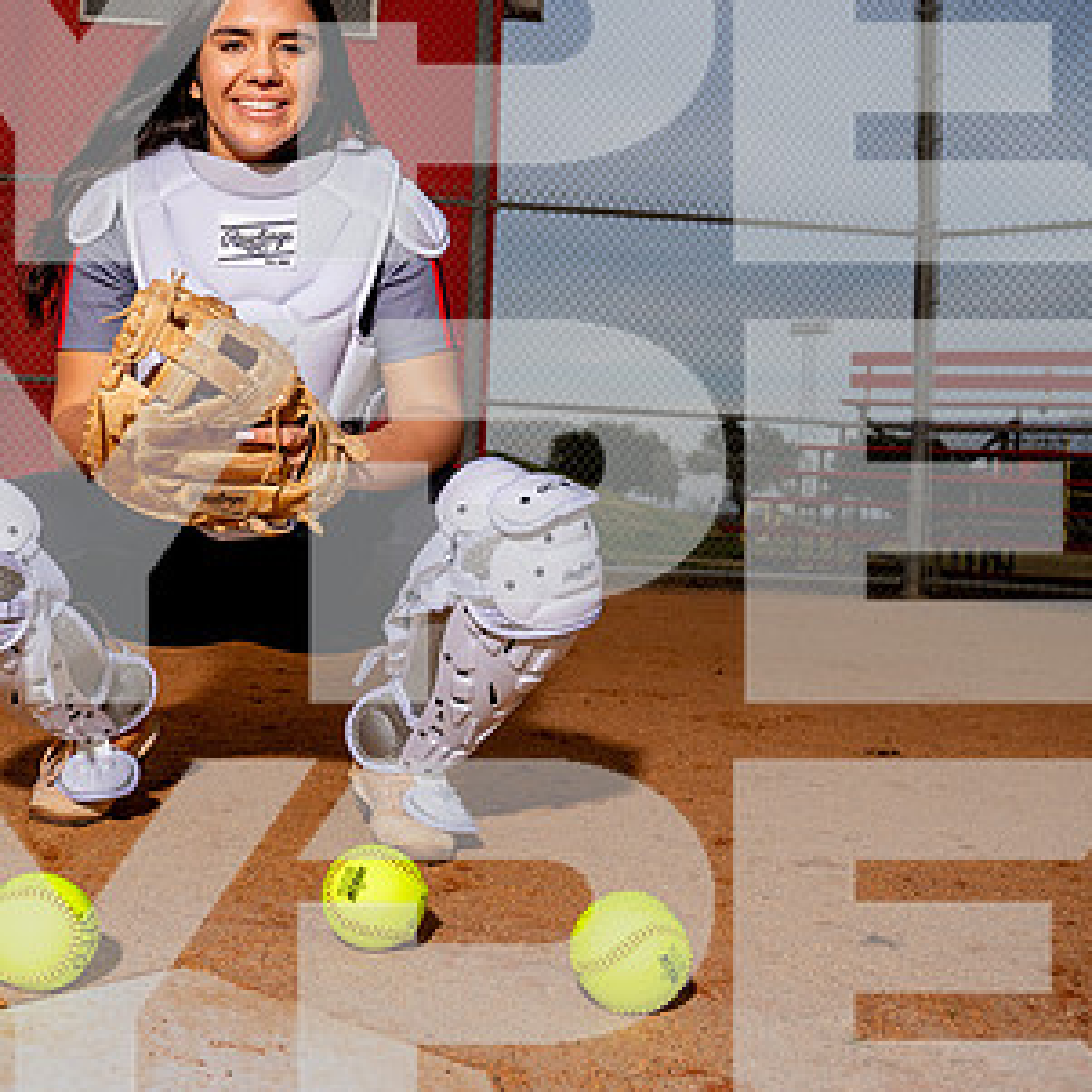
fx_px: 1392
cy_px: 483
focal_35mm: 39
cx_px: 187
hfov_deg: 40.7
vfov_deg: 42.8
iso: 200
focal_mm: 22
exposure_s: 1/1600
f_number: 4
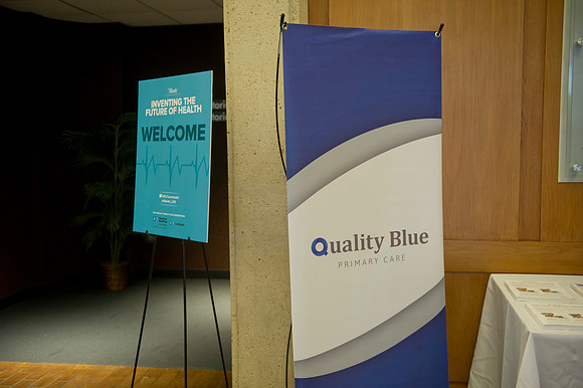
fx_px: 615
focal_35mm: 38
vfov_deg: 35.0
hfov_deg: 50.7
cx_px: 292
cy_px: 194
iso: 1600
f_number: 2.8
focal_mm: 38
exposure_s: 1/40
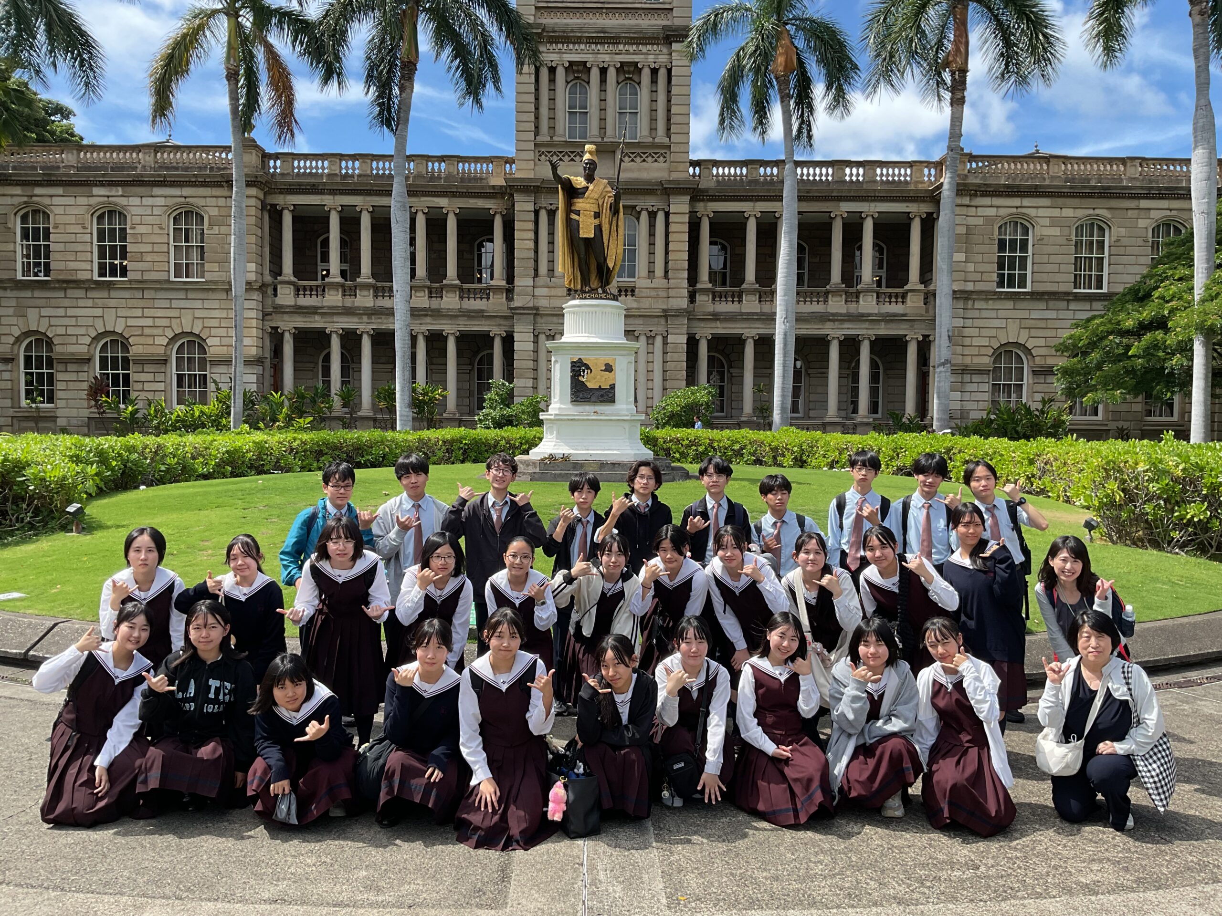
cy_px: 458
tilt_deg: -2.7
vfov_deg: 48.2
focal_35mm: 29
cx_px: 611
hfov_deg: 61.7
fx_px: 1024
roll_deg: +0.1
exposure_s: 1/883
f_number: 1.8
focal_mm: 3
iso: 16
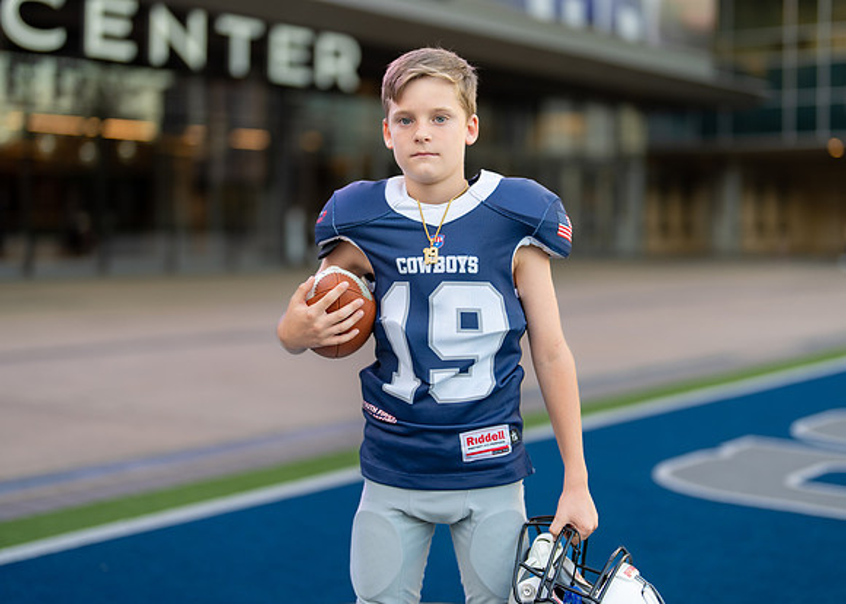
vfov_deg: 25.0
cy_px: 284
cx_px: 431
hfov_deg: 34.5
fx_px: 1361
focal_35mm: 57
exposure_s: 1/400
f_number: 1.2
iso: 100
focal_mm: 50
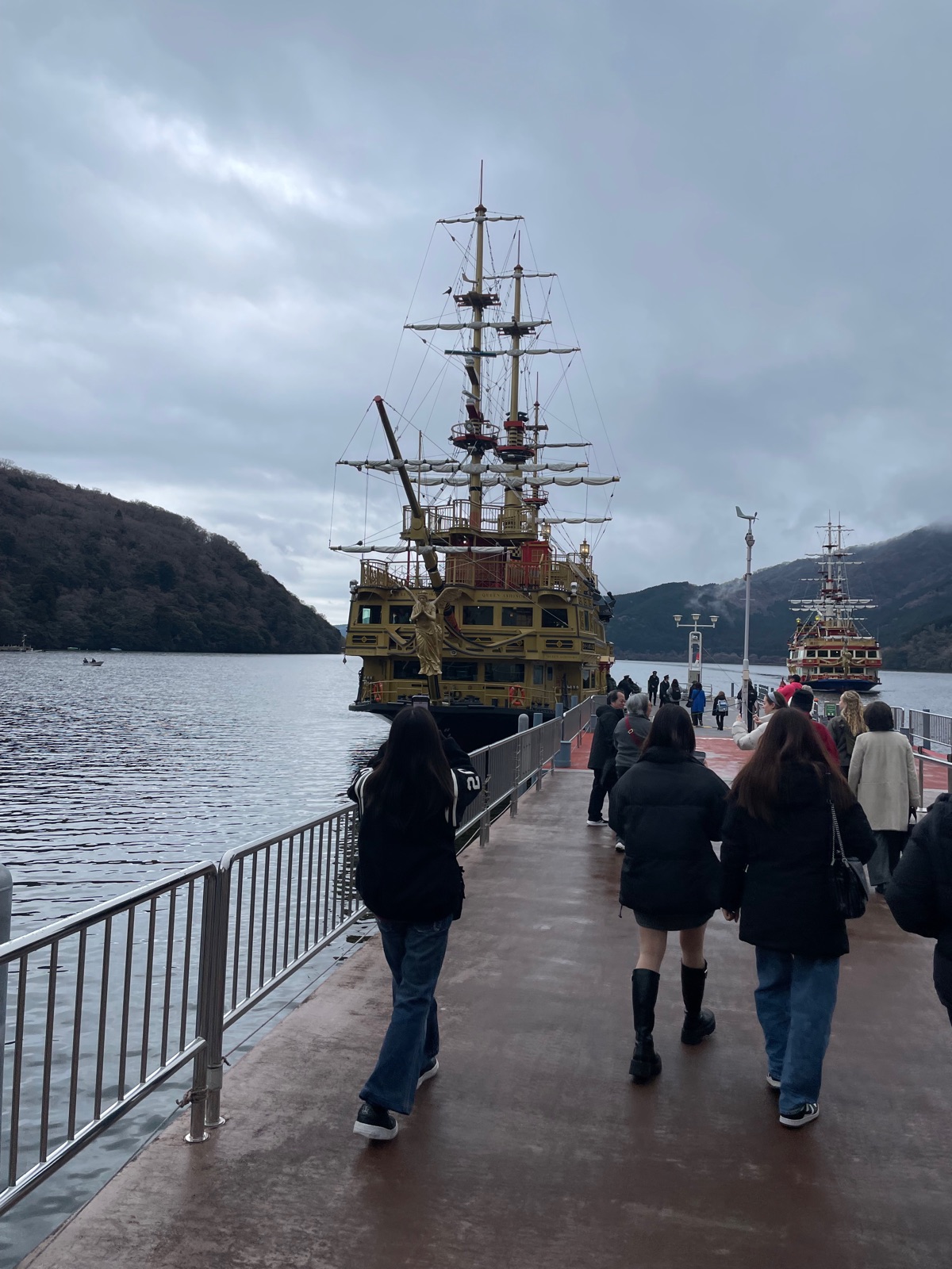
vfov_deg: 67.3
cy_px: 634
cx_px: 476
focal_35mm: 26
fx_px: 953
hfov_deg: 53.1
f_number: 1.6
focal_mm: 4.2
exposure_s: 1/2451
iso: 32
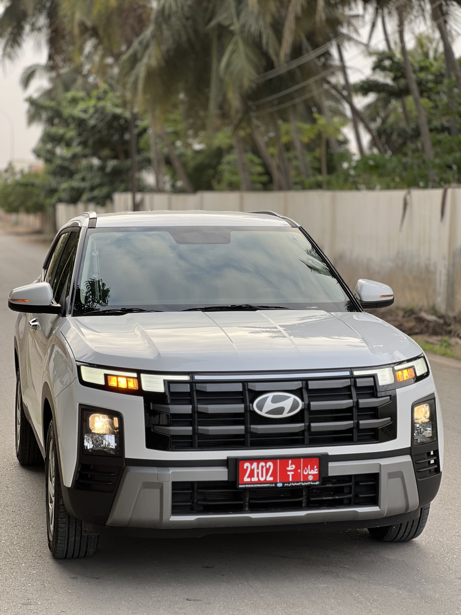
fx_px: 1367
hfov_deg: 19.1
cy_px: 308
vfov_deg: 25.3
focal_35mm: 77
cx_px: 230
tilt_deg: -3.4
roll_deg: -0.8
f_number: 2.8
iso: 25
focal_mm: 9
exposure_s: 1/121
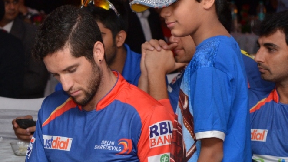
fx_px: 1695
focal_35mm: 222
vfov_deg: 5.5
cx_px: 30
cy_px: 112
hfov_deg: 9.7
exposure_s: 1/250
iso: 800
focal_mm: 70
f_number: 5.6
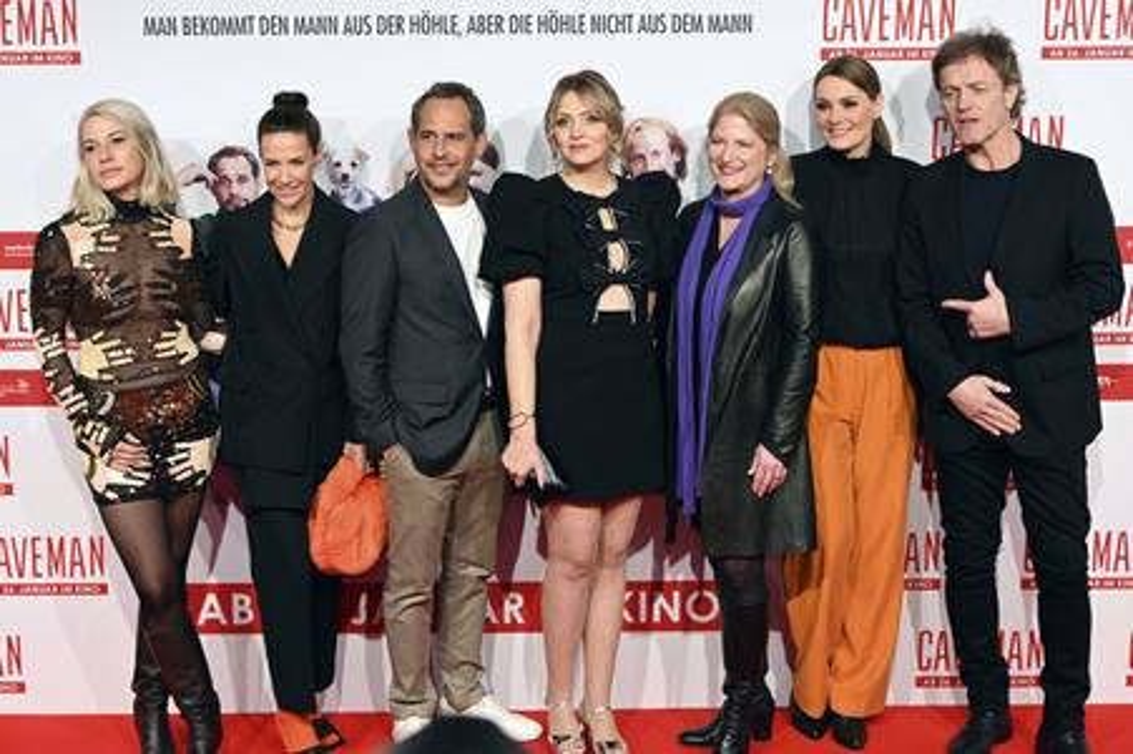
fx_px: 1730
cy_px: 377
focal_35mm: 55
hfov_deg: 36.3
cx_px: 566
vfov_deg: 24.6
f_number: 5.6
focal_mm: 55
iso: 1250
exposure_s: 1/160
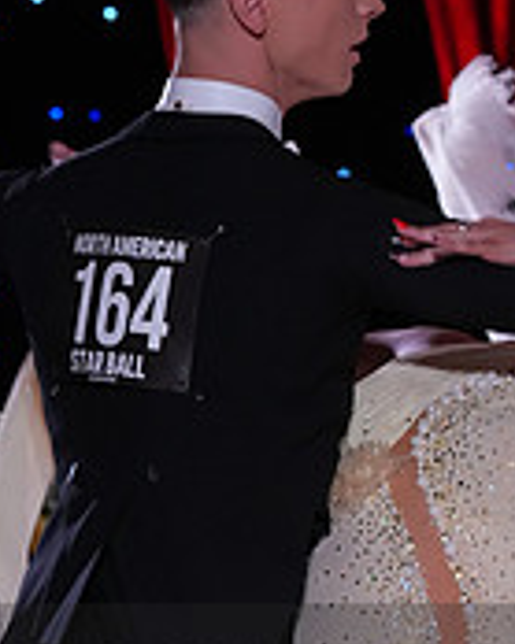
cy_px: 729
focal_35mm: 350
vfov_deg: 5.5
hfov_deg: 4.4
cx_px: 406
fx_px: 6674
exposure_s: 1/250
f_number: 5.6
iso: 3200
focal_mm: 112
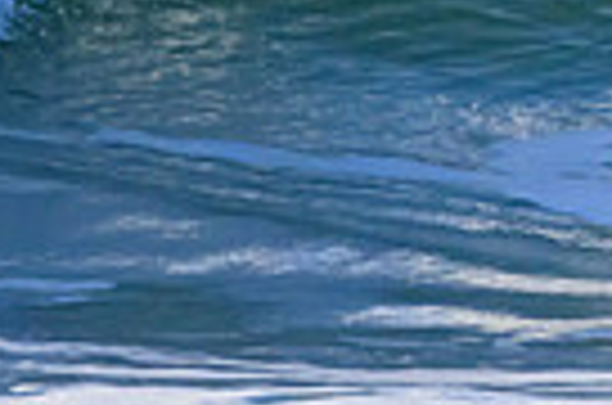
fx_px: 79713
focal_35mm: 4700
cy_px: -309
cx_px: 1764
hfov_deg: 0.4
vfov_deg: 0.3
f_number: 11
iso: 1400
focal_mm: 800
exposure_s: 1/2000
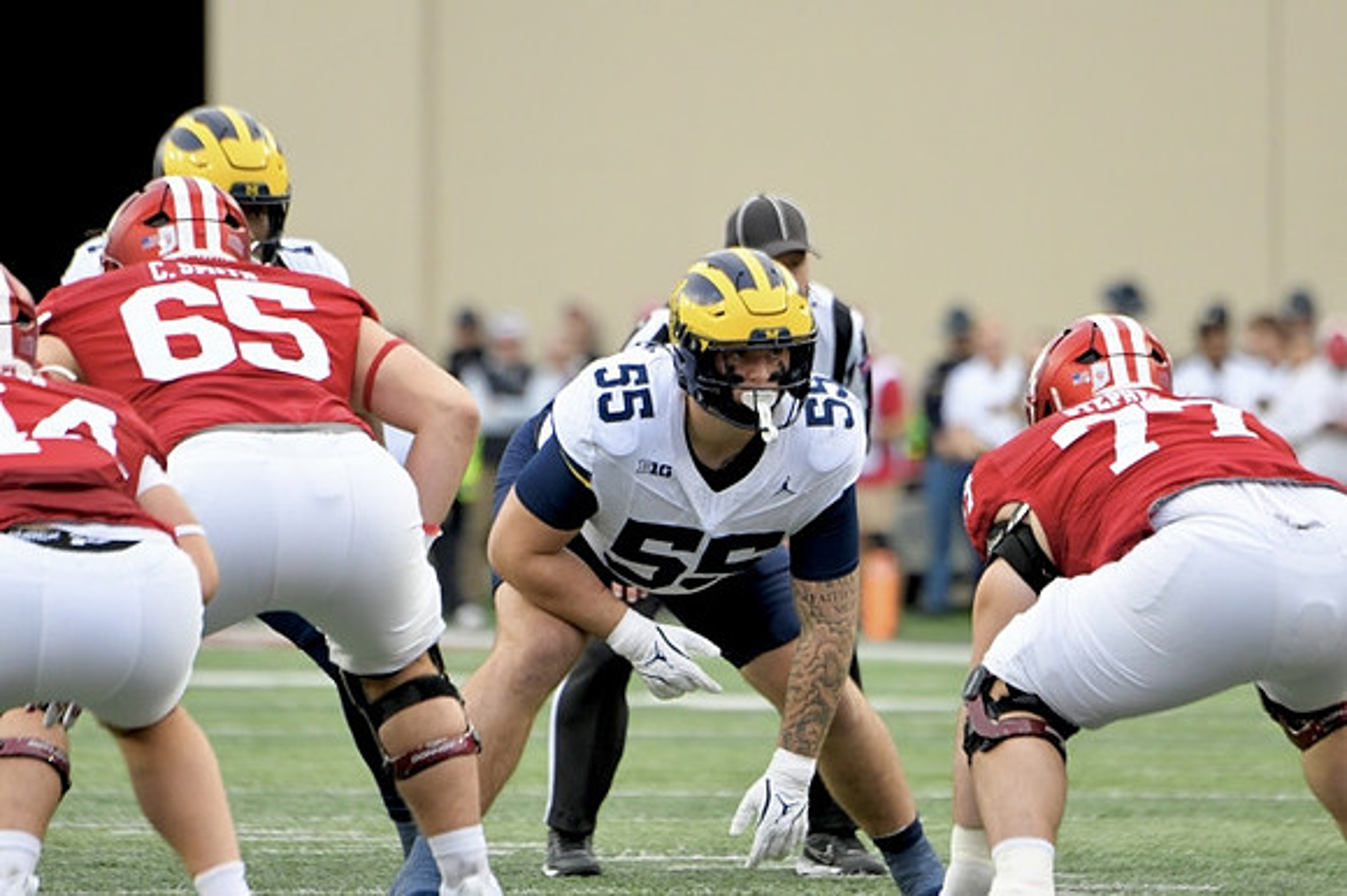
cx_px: 674
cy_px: 448
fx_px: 21875
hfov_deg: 3.5
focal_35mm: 585
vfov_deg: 2.3
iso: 2000
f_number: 5.6
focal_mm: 390
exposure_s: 1/1000
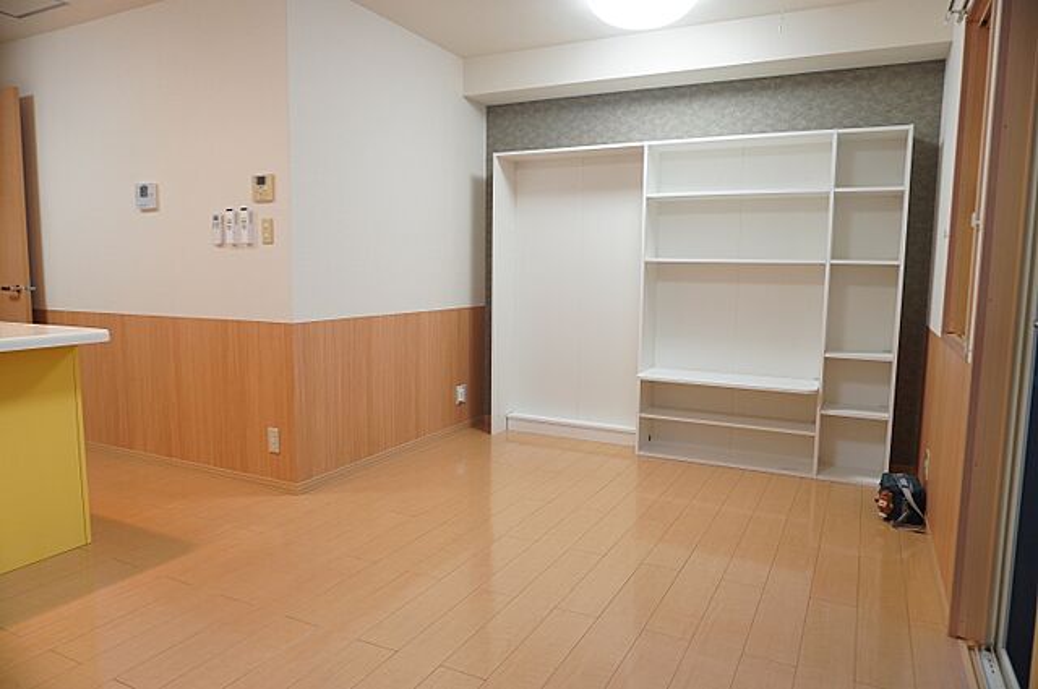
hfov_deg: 73.8
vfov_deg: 53.0
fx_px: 691
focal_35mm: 24
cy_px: 344
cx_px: 519
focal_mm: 16
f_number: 3.5
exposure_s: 1/30
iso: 200
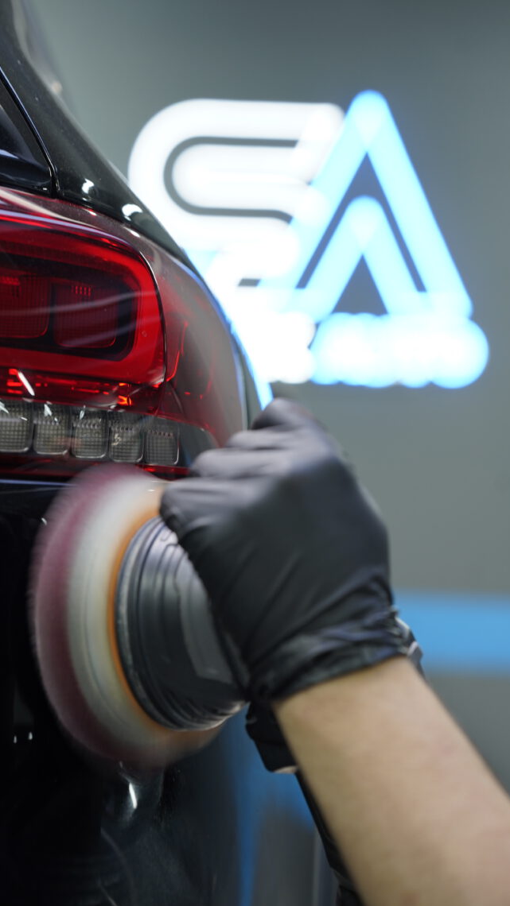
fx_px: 2164
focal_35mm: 90
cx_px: 228
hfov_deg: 13.4
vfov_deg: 23.7
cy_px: 451
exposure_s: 1/100
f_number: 4
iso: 640
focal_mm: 85
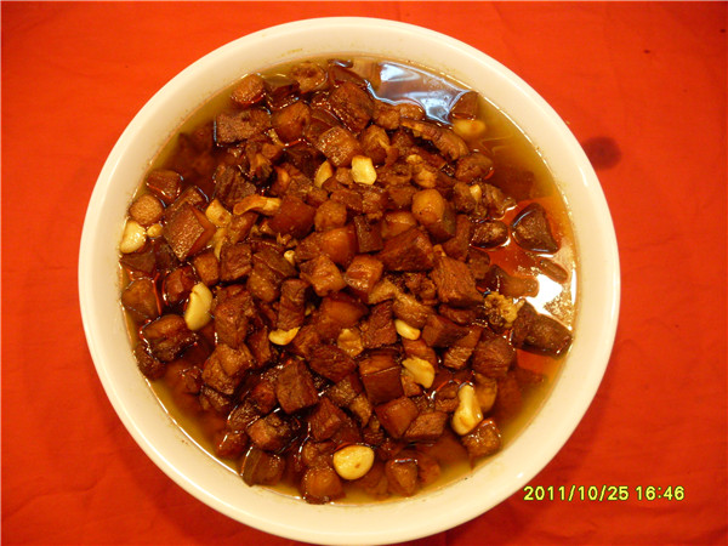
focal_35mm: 38
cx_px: 364
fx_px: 799
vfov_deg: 37.7
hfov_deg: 49.0
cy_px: 273
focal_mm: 6.3
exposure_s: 1/20
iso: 200
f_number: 2.8
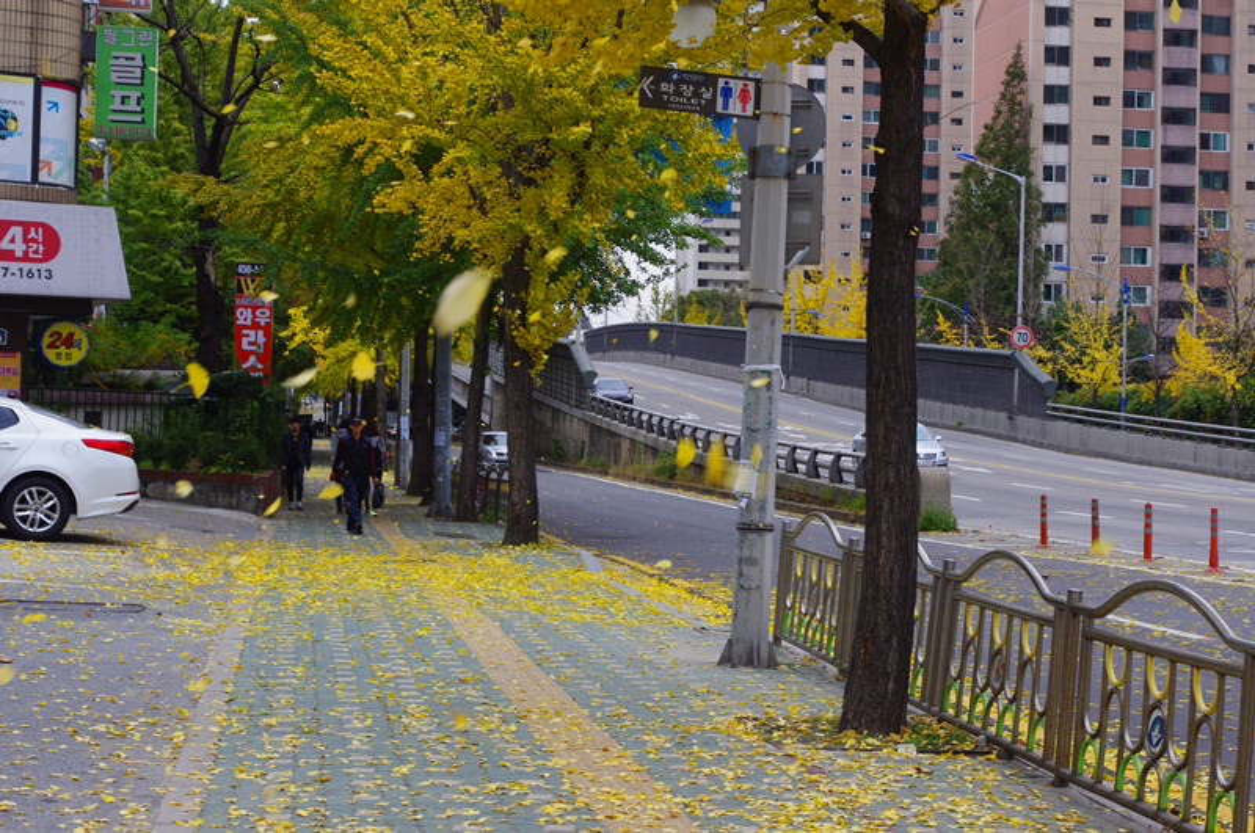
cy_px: 416
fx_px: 2228
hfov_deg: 31.5
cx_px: 628
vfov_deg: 21.2
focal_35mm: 64
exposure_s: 1/200
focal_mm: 42.5
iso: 800
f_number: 11
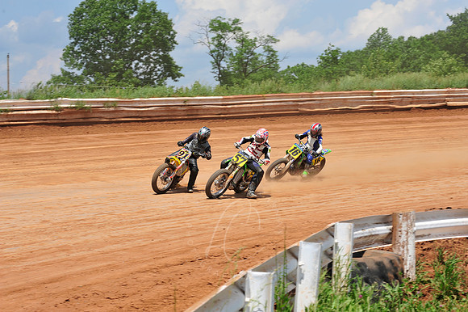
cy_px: 156
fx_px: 1195
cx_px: 234
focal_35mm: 92
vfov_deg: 14.8
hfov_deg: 22.2
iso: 200
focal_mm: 92
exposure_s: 1/400
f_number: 10
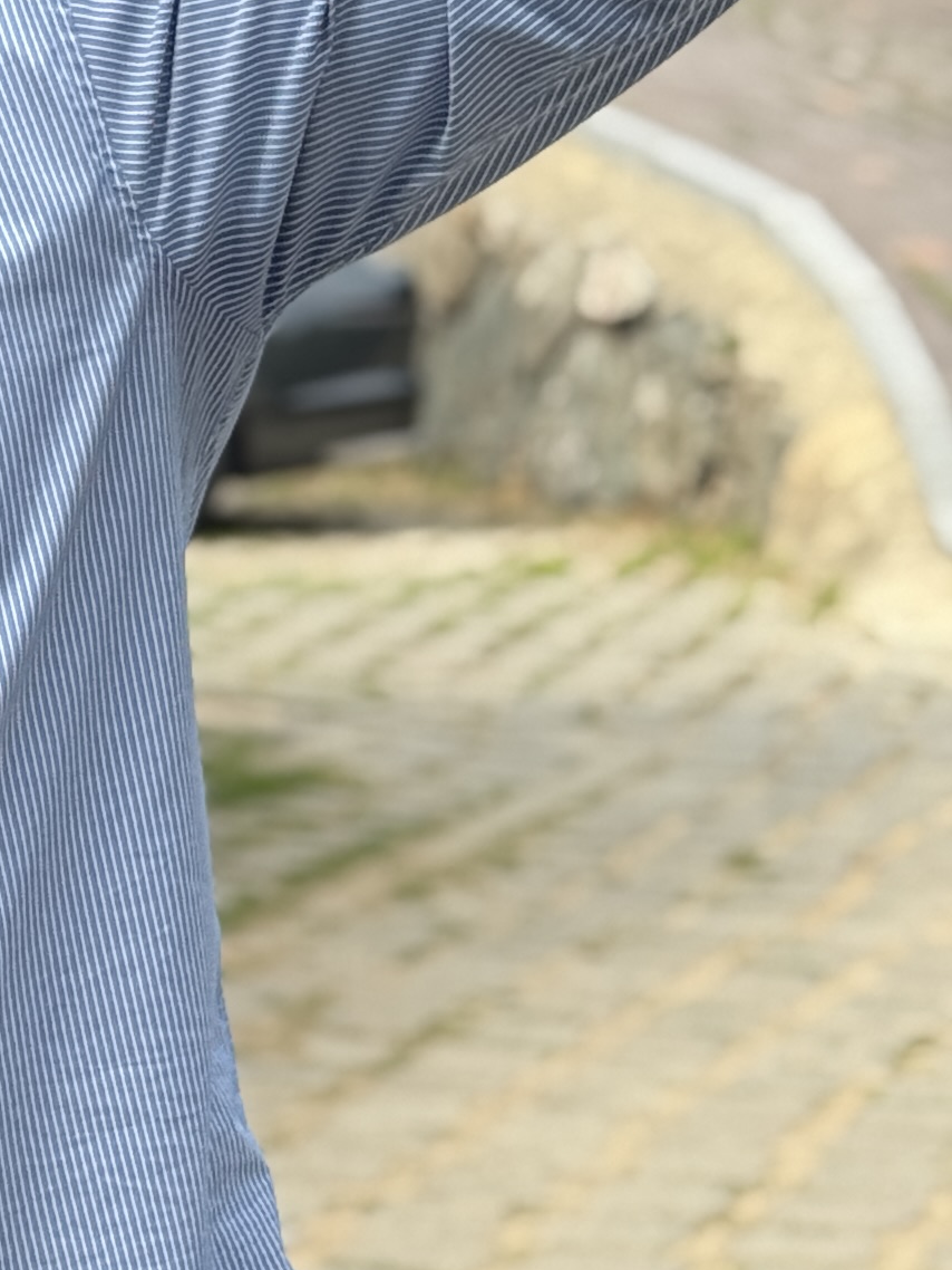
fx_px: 6231
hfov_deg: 8.4
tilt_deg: -1.4
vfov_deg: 11.6
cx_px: -731
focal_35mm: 170
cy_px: 328
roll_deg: -0.3
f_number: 1.78
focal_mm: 6.76
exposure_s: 1/1869
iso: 64
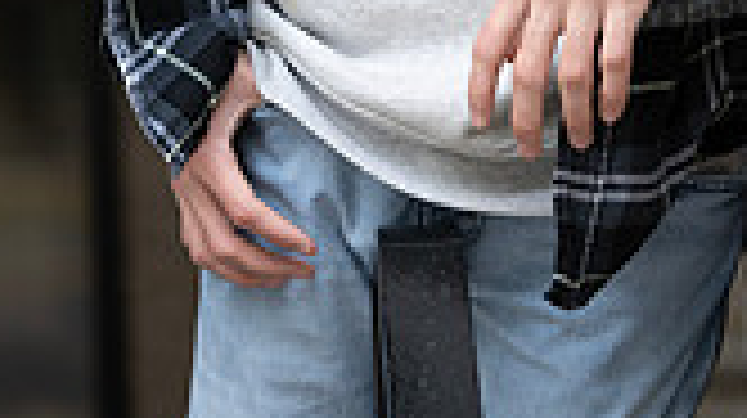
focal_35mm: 242
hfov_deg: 8.9
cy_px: -553
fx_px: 4789
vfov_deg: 4.9
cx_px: 540
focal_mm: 85
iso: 160
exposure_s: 1/200
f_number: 1.8
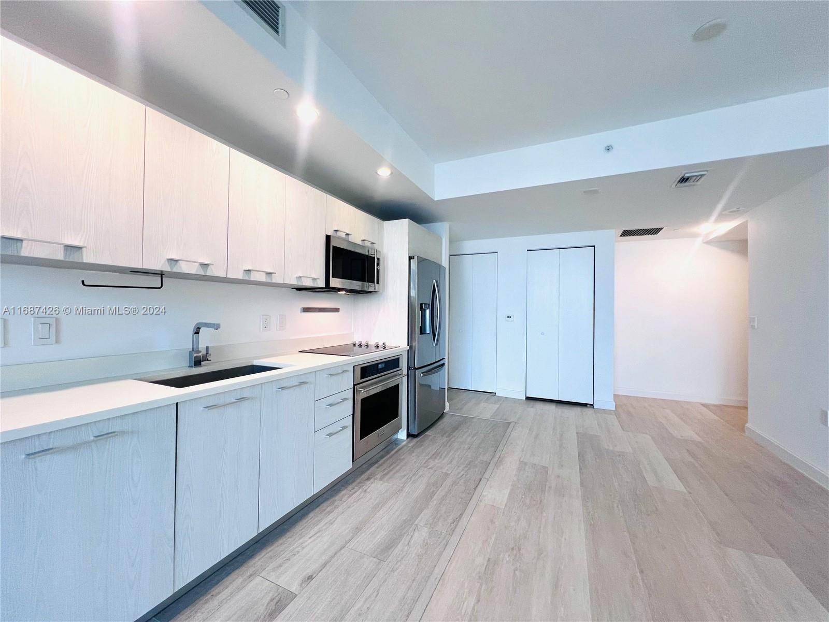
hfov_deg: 106.2
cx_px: 414
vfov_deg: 89.9
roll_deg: -0.5
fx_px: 311
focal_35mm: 13
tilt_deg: +0.4
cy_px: 311
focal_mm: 1.57
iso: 125
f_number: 1.8
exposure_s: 1/120
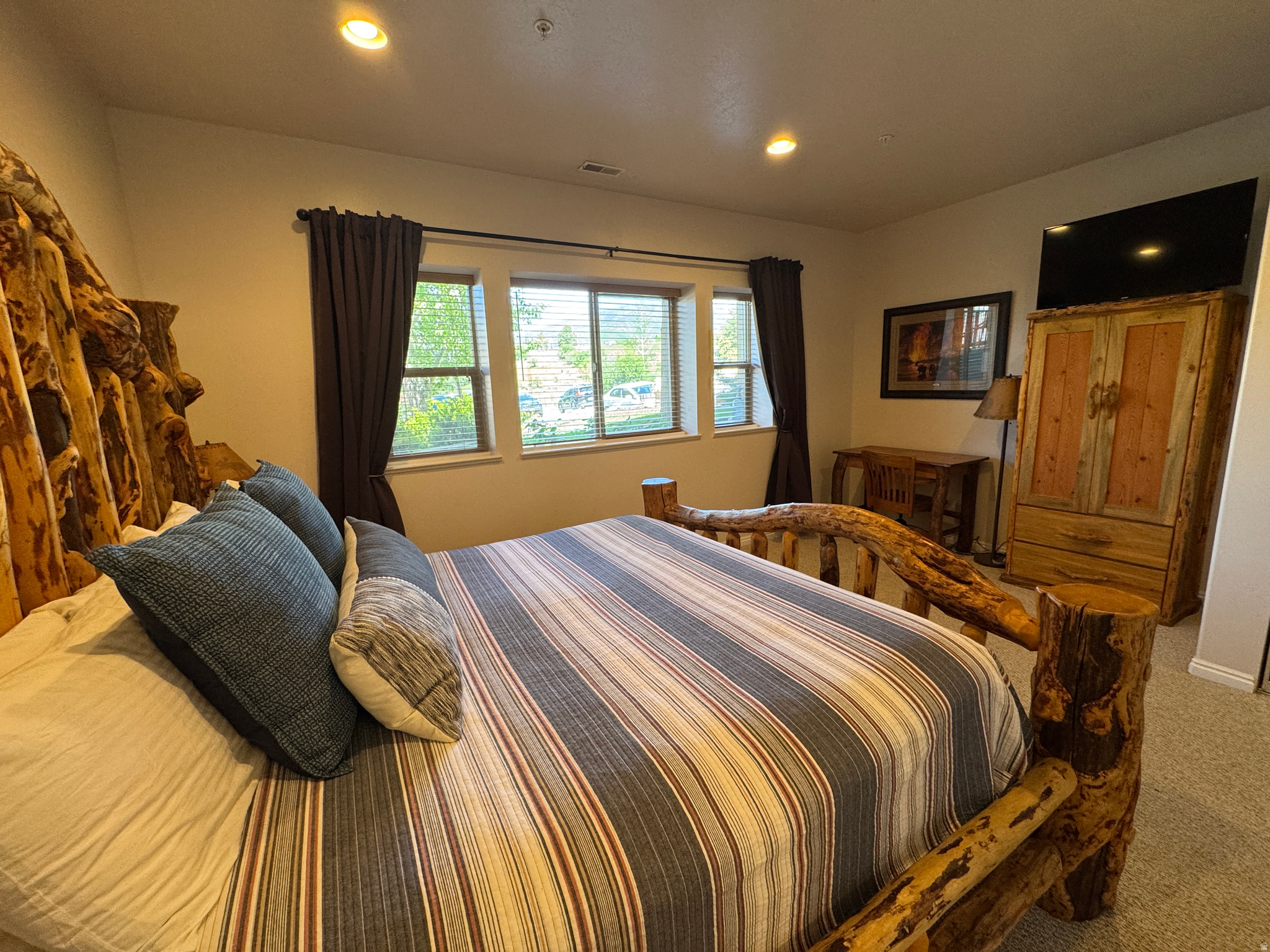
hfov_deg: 102.1
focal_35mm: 14
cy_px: 476
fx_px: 514
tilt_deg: -10.2
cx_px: 635
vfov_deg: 85.7
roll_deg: +2.0
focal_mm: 2.22
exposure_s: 1/120
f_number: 2.2
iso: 200
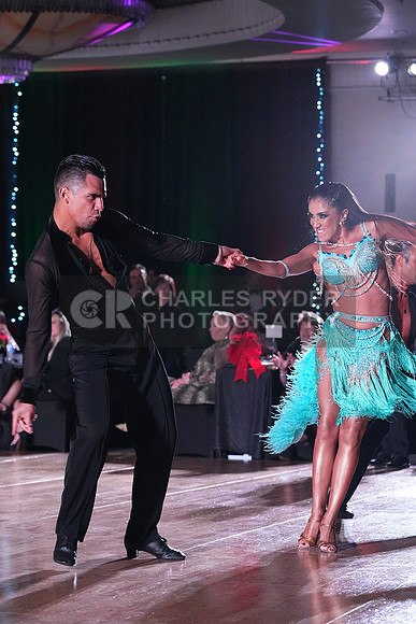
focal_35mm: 100
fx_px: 1732
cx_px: 208
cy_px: 312
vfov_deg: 20.4
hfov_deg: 13.7
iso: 10000
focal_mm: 100
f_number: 5
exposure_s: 1/400
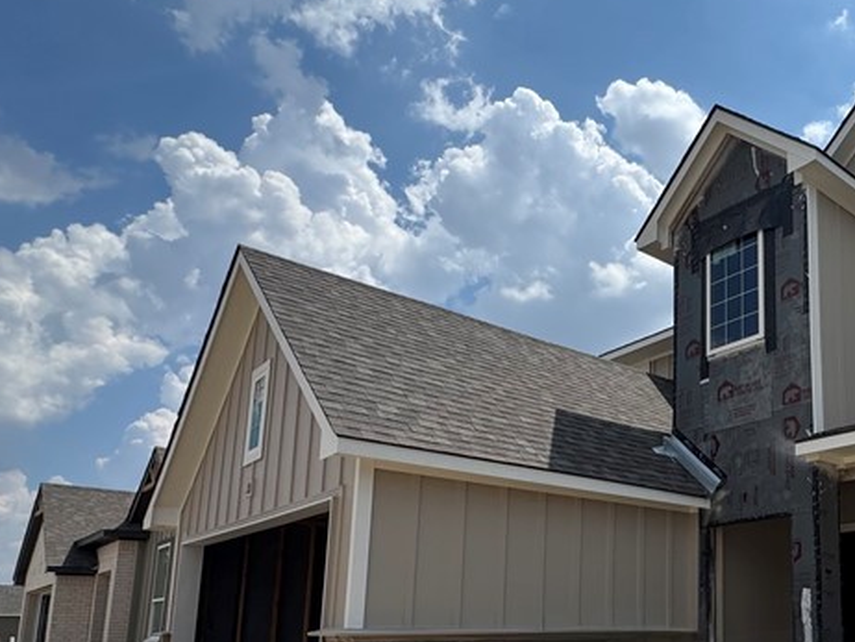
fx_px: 766
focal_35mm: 31
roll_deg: +0.7
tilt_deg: +8.1
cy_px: 505
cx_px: 770
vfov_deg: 43.5
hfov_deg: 51.5
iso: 40
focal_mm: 2.22
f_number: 2.2
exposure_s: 1/1927
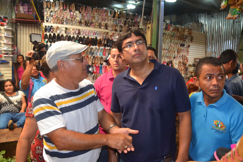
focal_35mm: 27
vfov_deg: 47.9
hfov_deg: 67.4
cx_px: 122
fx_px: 182
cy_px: 81
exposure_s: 1/60
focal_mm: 18
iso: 800
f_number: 3.5
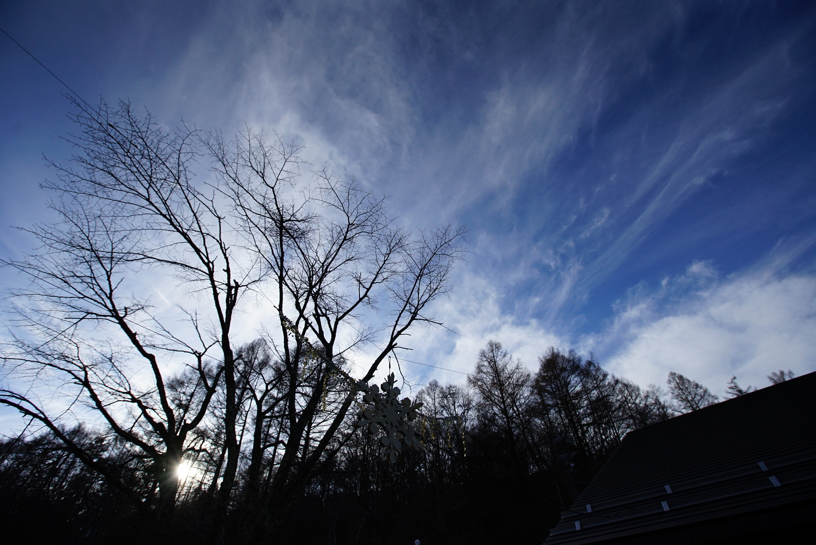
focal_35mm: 16
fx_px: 363
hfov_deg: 96.7
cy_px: 272
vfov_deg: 73.8
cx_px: 408
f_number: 5
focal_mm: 16
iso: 800
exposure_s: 1/8000
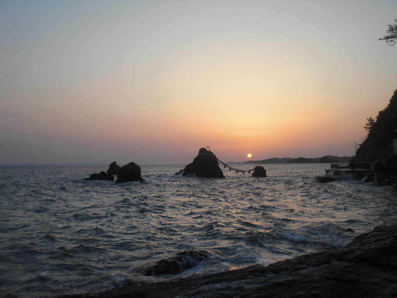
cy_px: 149
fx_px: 436
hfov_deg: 49.0
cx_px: 198
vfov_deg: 37.7
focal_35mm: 38
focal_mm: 6.3
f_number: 3.1
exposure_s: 1/200
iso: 64
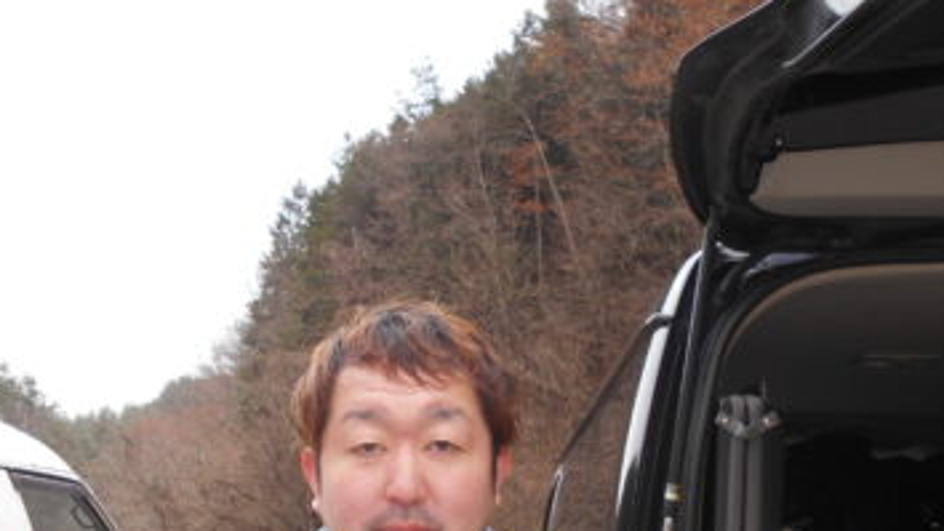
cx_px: 419
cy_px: 470
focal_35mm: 48
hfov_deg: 42.8
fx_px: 1201
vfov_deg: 24.3
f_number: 3.4
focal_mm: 5.1
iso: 80
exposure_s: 1/50
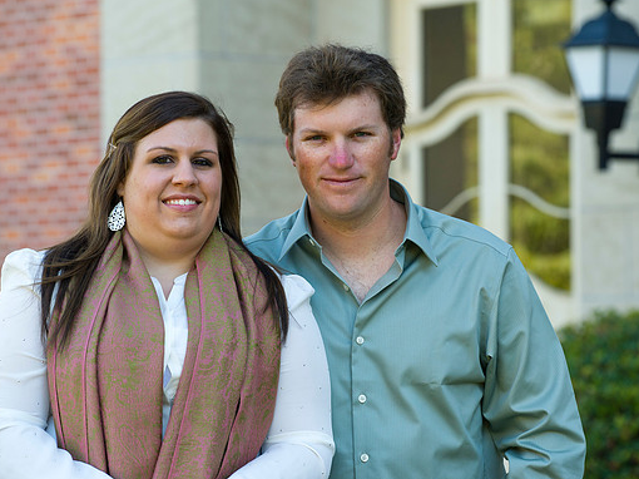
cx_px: 304
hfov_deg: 12.1
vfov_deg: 9.0
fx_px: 3026
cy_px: 238
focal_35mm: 164
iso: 400
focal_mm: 150
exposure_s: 1/125
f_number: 5.6
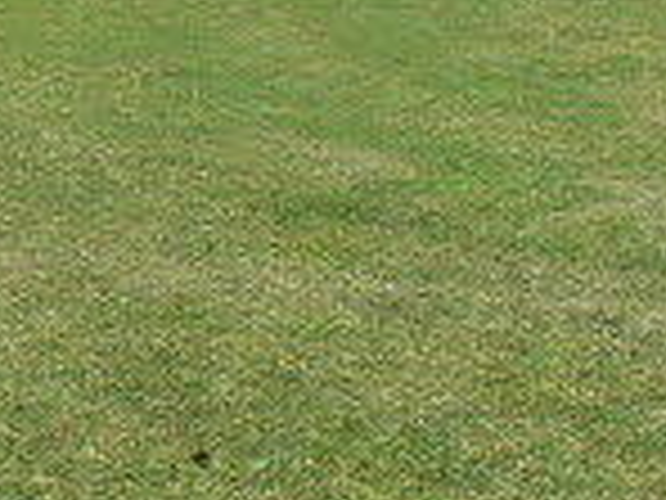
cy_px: -90
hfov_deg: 12.7
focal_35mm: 156
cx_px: 400
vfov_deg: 9.4
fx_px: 3001
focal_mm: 6
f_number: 4.5
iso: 80
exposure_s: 1/400
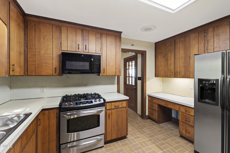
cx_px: 115
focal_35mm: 15
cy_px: 76
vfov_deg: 77.3
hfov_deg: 100.4
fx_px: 96
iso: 100
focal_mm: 10
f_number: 8
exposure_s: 1/1.25
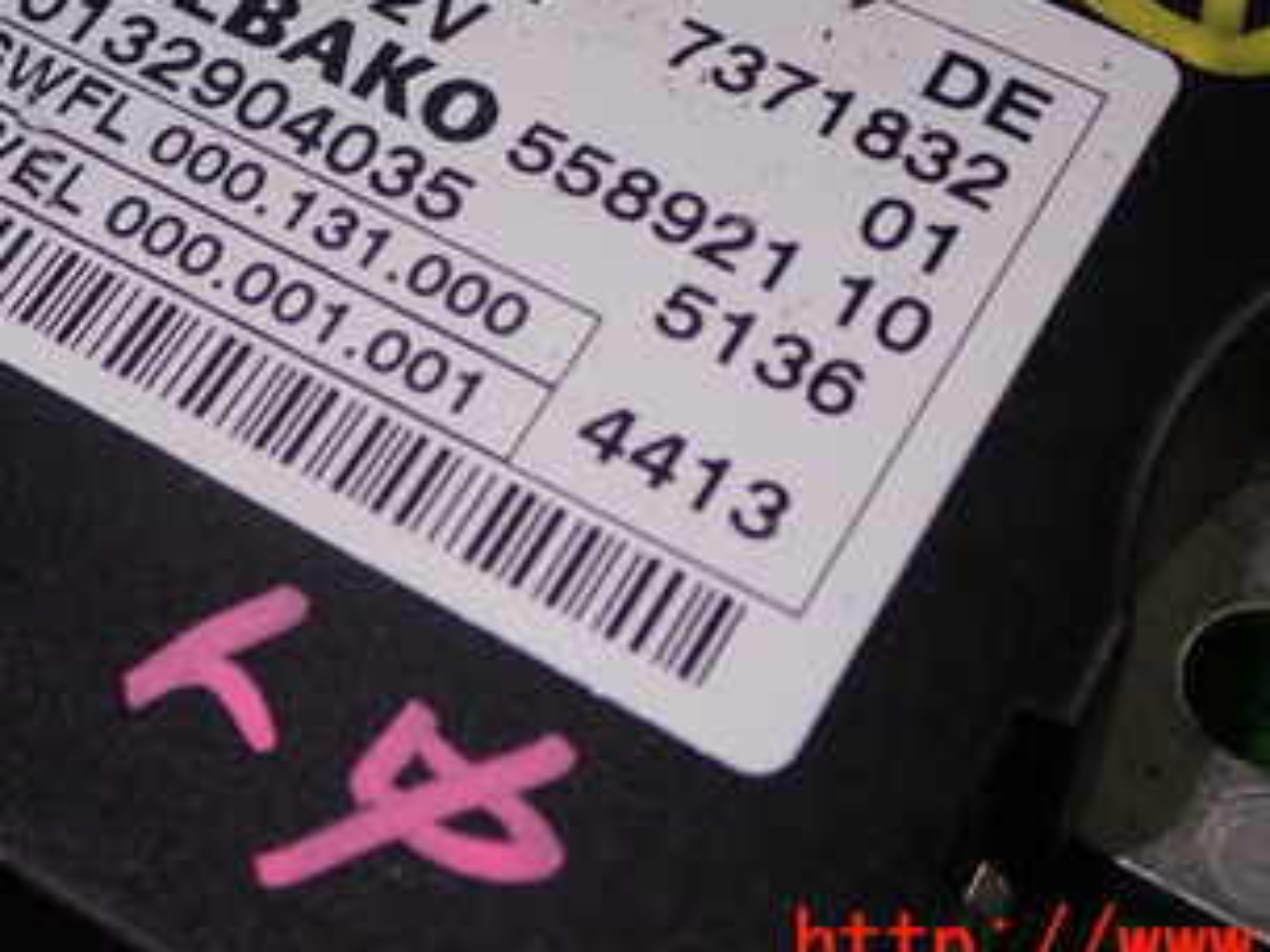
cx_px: 485
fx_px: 2972
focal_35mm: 81
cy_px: 63
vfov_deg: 17.9
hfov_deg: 24.1
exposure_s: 1/40
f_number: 8
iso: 200
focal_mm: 7.31
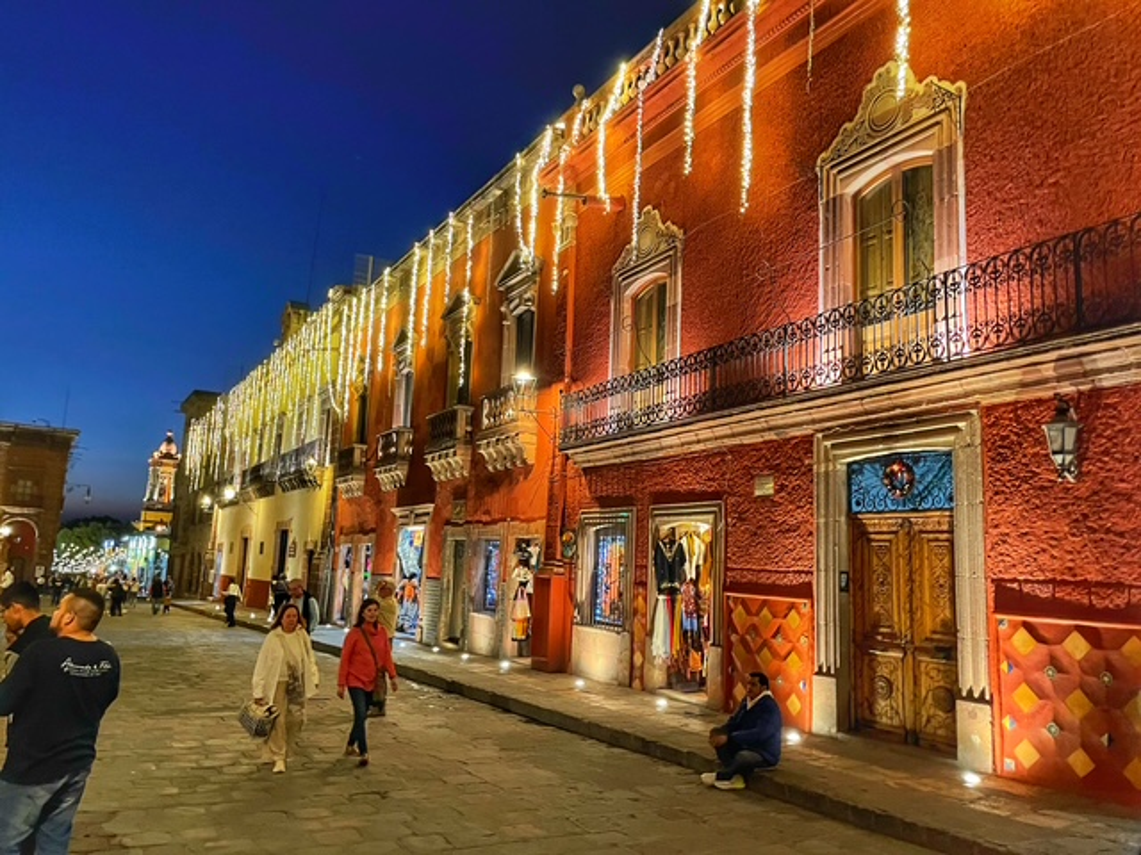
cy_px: 428
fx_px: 857
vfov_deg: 53.1
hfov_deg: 67.3
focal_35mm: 26
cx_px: 570
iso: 640
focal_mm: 4.2
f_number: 1.6
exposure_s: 1/30
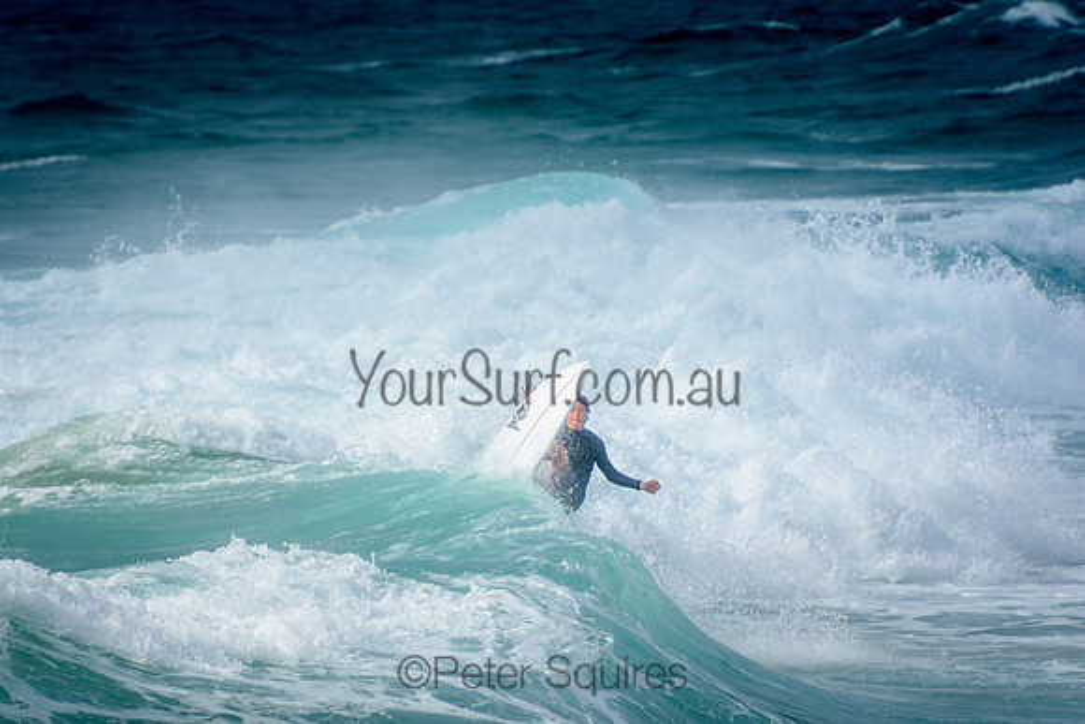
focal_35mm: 600
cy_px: 362
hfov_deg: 3.4
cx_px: 542
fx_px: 18087
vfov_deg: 2.3
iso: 220
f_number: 5.6
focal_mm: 400
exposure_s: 1/2000
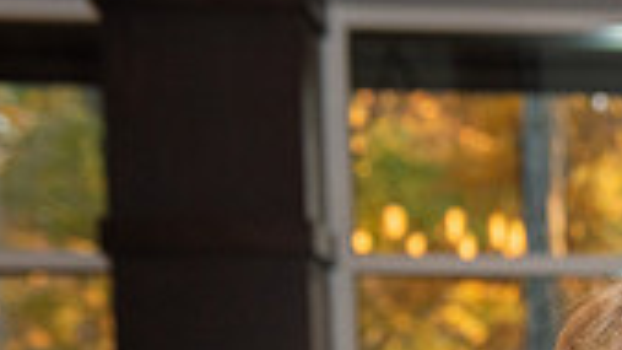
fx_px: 2490
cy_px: 654
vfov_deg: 7.7
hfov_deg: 13.3
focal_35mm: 151
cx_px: 997
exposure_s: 1/250
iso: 640
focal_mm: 42
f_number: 4
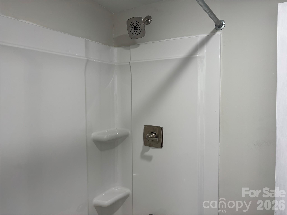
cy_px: 108
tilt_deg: -3.4
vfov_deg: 53.1
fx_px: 216
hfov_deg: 67.3
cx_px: 144
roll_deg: -0.1
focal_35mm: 26
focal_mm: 5.96
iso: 64
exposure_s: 1/120
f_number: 1.6
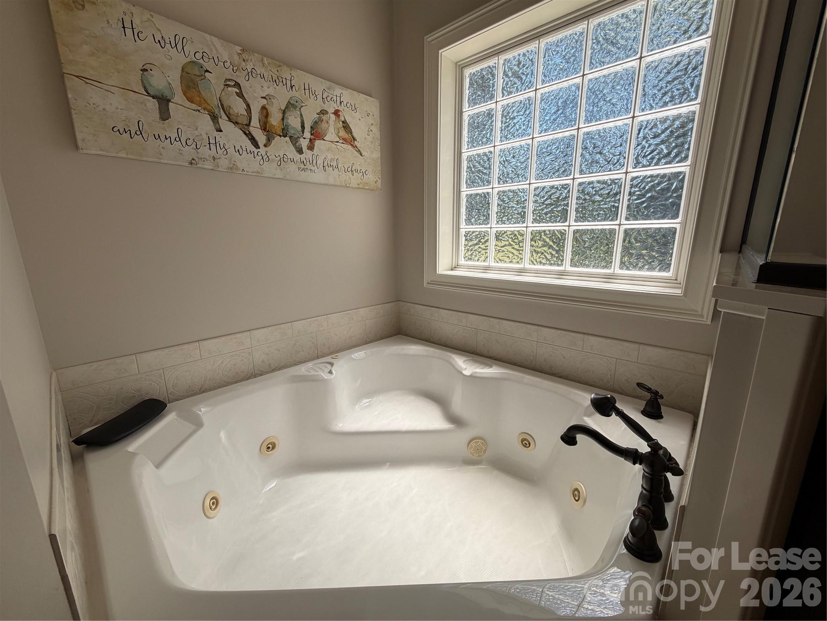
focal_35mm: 14
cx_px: 414
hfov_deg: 102.1
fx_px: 334
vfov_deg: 85.7
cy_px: 310
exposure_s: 1/502
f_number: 2.2
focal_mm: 2.22
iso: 50
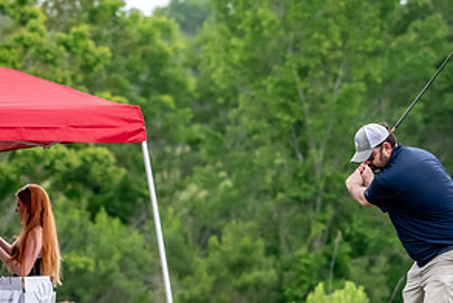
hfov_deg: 2.6
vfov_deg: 1.7
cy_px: 192
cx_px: 359
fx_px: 10089
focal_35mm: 801
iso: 1800
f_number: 5.6
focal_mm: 270
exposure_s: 1/2000
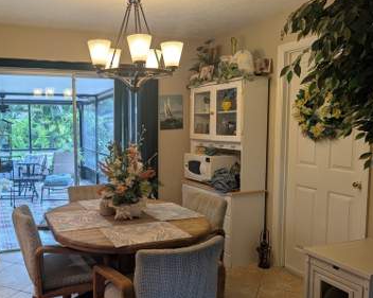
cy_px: 161
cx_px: 130
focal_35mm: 32
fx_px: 353
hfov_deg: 54.8
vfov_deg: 45.7
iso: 21
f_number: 1.68
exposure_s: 1/60
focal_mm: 6.9
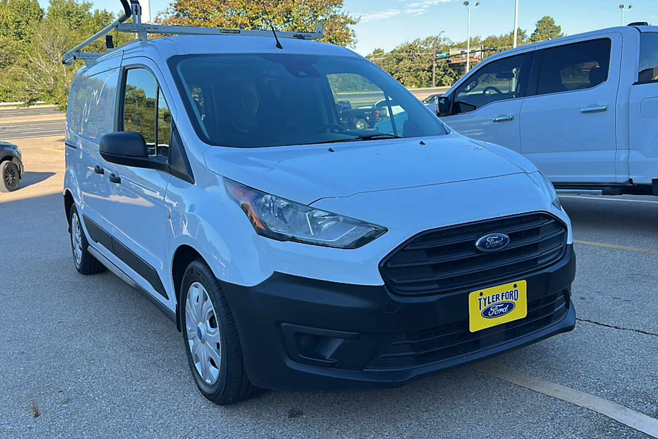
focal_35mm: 27
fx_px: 493
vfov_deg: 47.8
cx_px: 341
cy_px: 197
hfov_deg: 67.4
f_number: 1.78
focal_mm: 6.86
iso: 80
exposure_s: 1/888
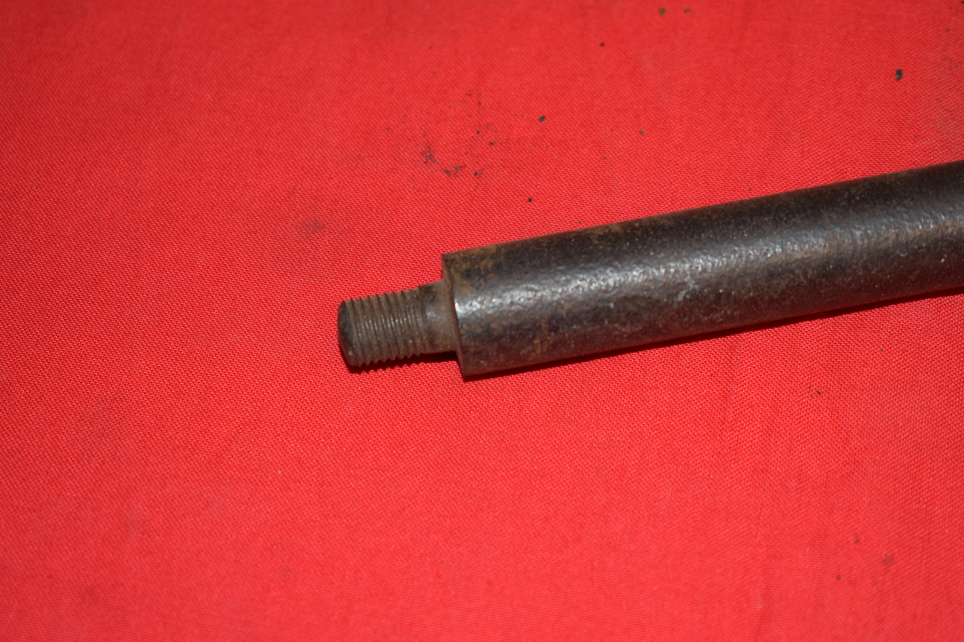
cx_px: 478
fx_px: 2236
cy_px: 322
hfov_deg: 24.3
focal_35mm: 84
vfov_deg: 16.4
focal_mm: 55
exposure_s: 1/100
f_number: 5.6
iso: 640
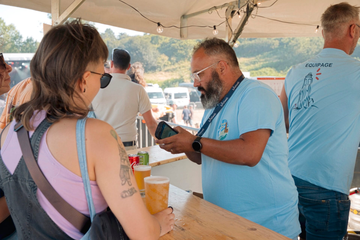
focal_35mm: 46
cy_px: 120
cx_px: 180
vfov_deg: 28.9
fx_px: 465
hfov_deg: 42.3
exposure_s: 1/250
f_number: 7.1
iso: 250
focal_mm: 46.5
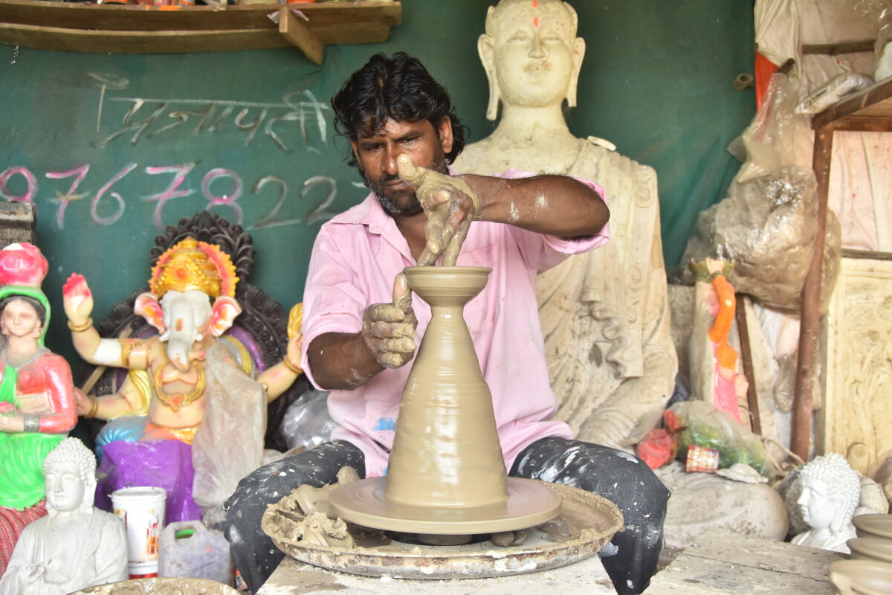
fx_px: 966
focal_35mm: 39
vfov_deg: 34.2
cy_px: 298
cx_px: 446
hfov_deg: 49.6
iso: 250
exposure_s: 1/125
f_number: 4
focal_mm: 26
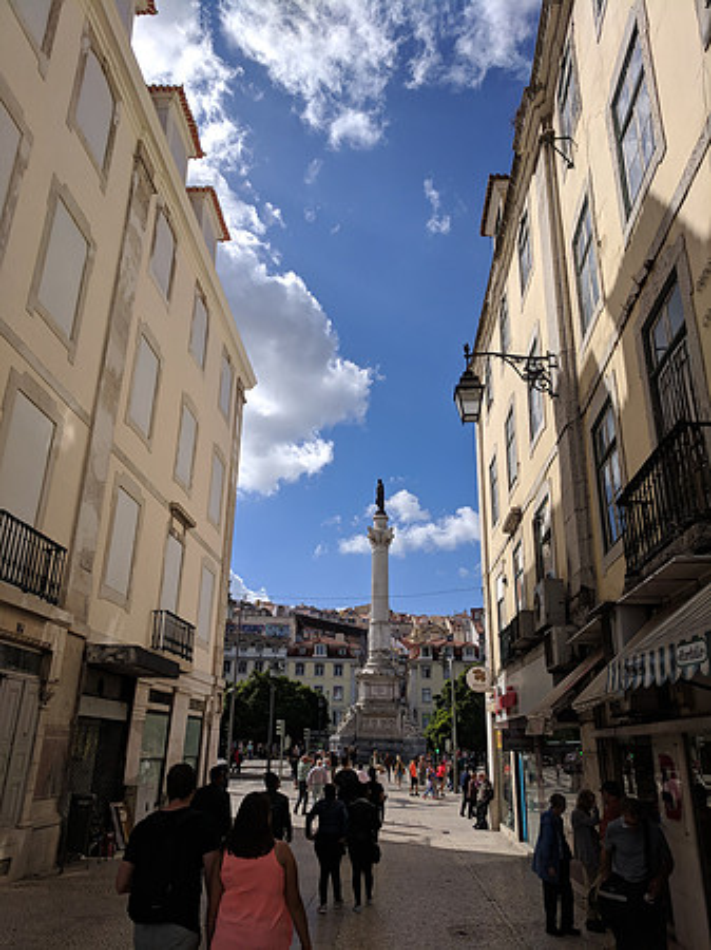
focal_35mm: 26
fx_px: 713
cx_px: 356
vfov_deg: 67.3
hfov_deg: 53.0
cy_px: 475
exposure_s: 1/3876
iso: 51
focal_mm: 4.67
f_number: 2
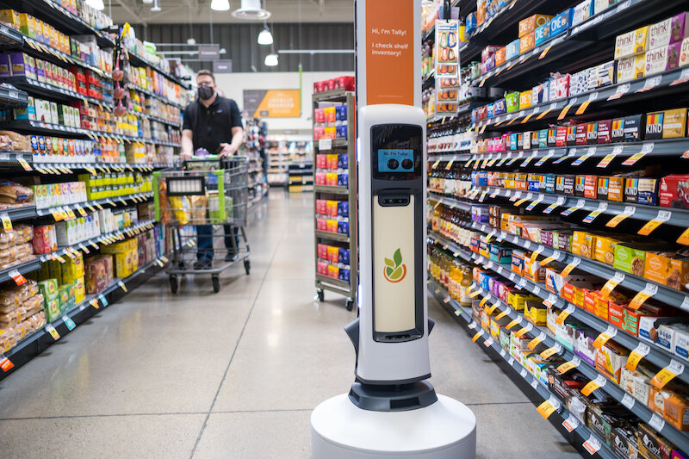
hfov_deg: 54.4
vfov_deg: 37.8
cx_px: 344
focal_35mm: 35
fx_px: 670
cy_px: 230
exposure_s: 1/60
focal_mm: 23
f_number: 2.2
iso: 160
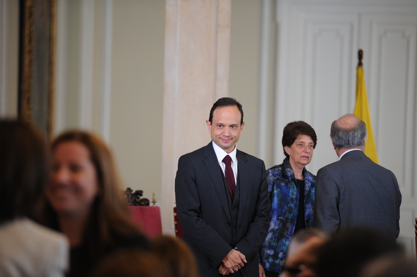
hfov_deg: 10.3
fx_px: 2315
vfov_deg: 6.9
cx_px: 208
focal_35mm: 200
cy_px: 138
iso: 2000
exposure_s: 1/250
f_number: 2.8
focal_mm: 200
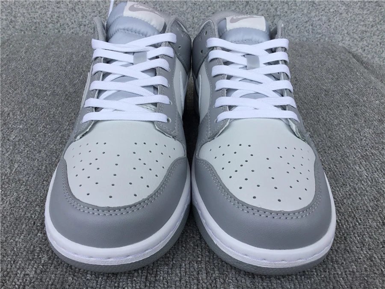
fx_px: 345
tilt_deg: -30.6
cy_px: 144
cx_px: 192
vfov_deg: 45.4
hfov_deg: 58.4
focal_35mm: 31
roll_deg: -2.2
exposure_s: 1/858
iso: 25
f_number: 2.4
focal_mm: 3.3
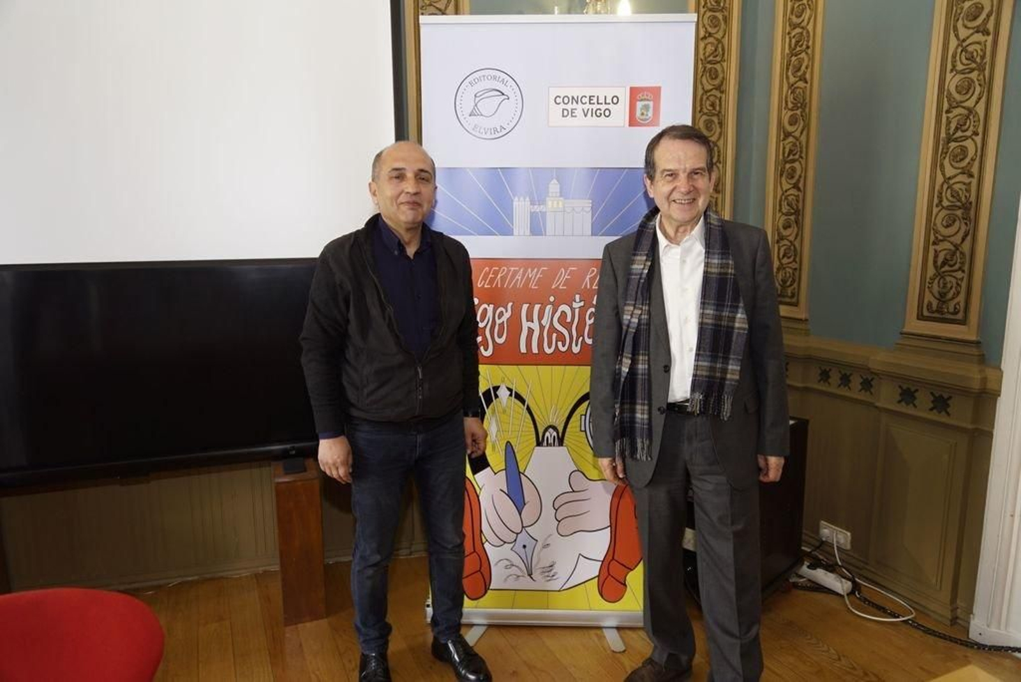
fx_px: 681
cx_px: 510
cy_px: 341
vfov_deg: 53.2
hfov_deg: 73.7
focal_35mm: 24
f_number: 2.8
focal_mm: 16
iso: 320
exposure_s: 1/60
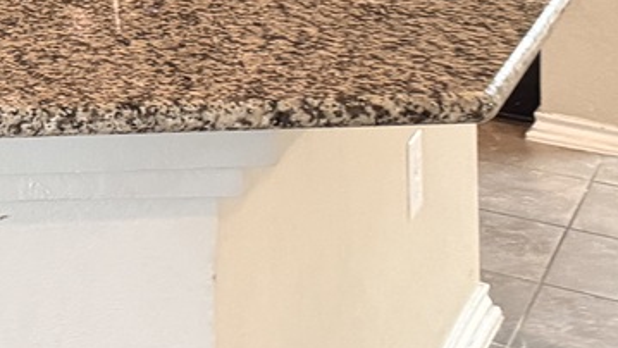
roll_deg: +0.2
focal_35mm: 105
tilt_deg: -0.5
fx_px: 1721
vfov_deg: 10.1
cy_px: -477
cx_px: -510
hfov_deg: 16.7
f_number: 1.78
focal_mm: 6.76
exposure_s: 1/60
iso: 500
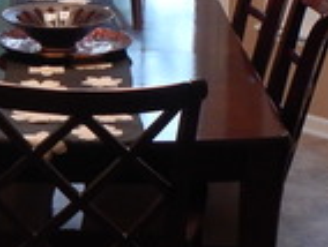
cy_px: 14
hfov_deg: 15.5
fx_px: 1196
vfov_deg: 11.7
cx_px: 49
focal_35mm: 126
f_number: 3.9
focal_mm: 5
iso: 280
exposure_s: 1/30
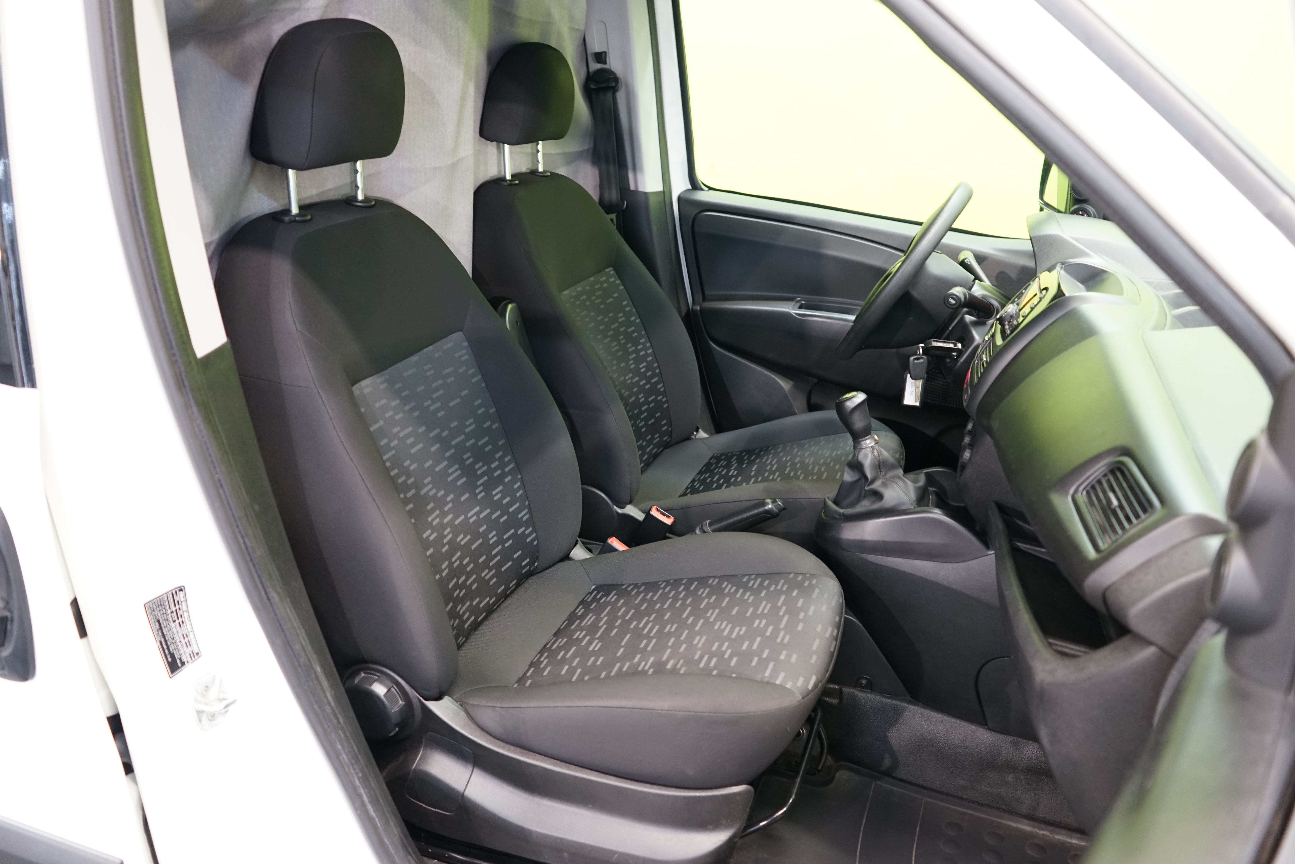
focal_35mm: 29
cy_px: 432
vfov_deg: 45.0
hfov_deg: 63.7
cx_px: 648
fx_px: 1043
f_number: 3.5
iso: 1600
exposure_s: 1/30
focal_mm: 29
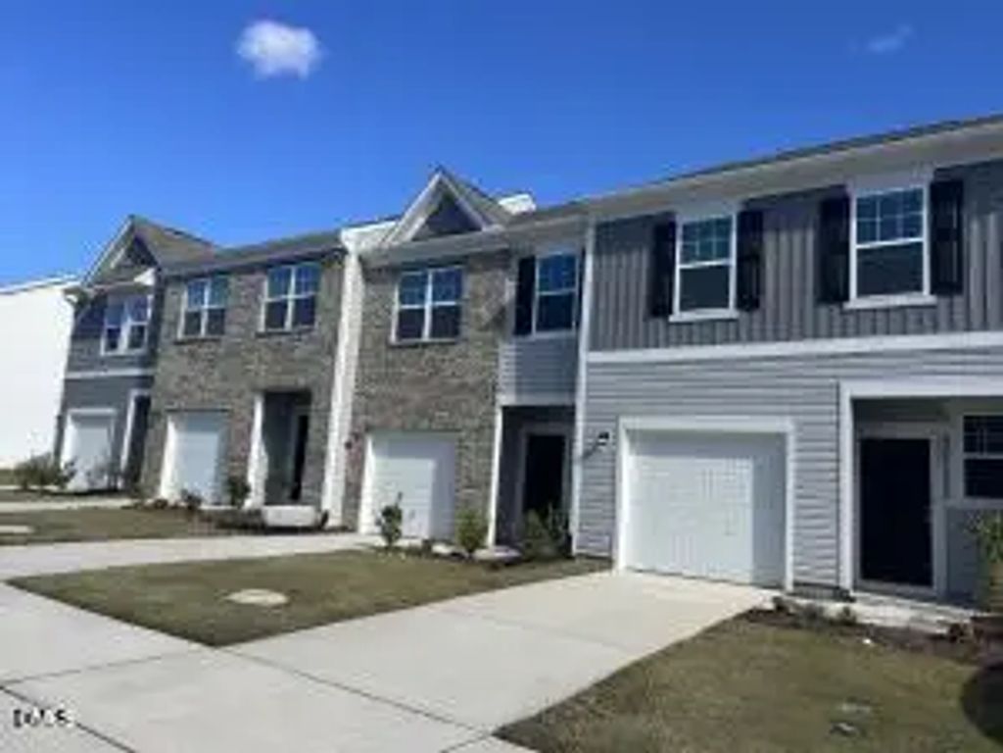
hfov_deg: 67.3
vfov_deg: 53.1
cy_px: 376
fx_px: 753
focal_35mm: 26
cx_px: 502
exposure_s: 1/3968
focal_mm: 5.7
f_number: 1.5
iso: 50
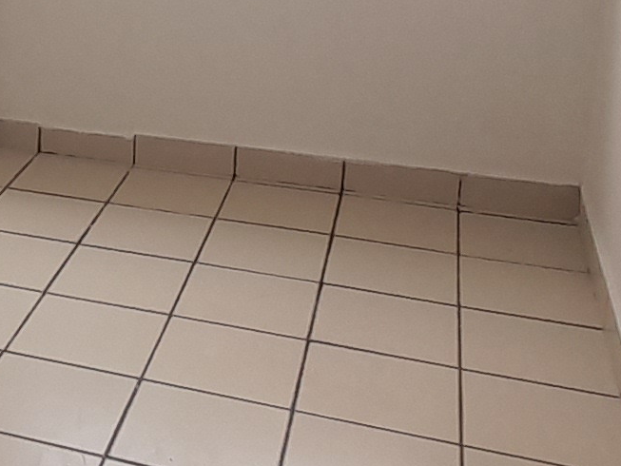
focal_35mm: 65
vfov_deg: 21.8
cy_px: 6
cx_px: -133
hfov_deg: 26.4
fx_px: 1166
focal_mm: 1.42
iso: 40
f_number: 2.2
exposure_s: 1/122
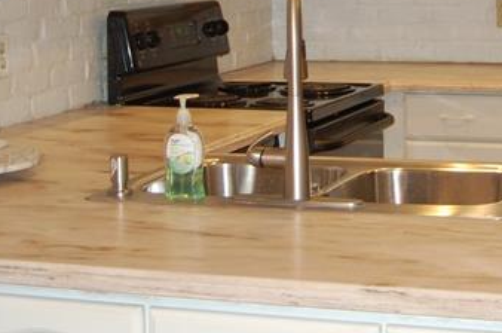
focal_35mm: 105
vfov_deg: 12.8
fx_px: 1455
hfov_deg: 19.5
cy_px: -40
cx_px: 342
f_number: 3.8
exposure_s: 1/60
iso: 400
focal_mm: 23
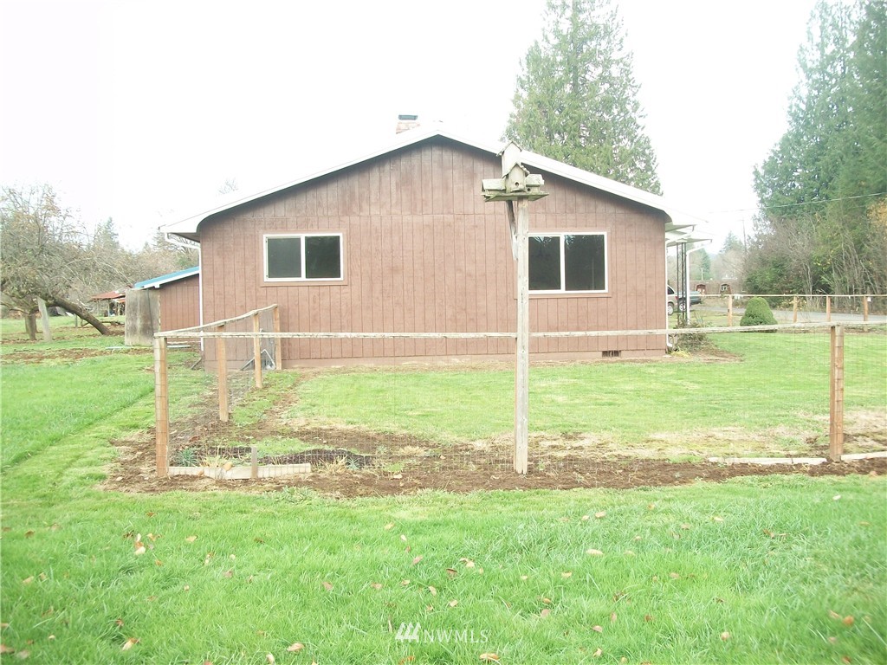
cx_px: 444
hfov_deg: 56.8
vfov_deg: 44.2
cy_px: 332
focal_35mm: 32
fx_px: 820
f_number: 2.9
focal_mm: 5.7
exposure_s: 1/125
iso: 80
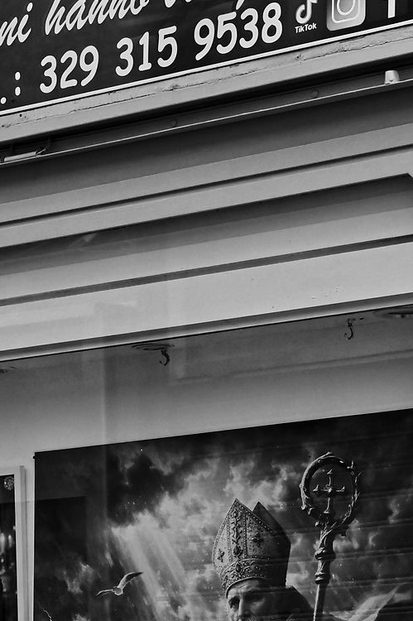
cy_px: 643
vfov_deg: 12.7
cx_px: -100
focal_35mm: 160
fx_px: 2757
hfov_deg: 8.5
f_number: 9
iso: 720
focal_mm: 50
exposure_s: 1/125
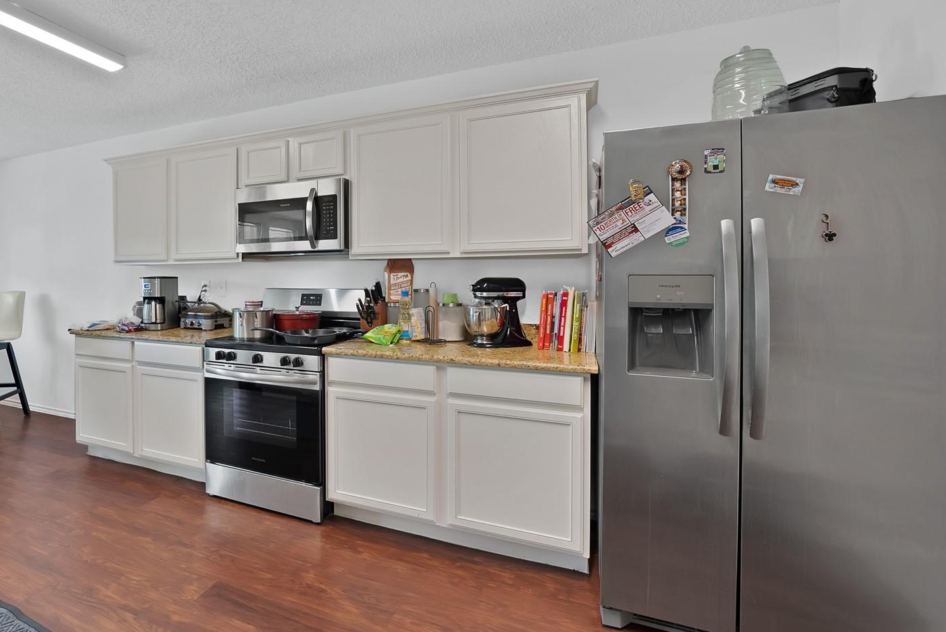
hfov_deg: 91.0
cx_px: 344
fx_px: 447
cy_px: 296
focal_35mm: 17
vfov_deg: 70.4
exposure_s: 1/3
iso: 640
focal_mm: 12
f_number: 9
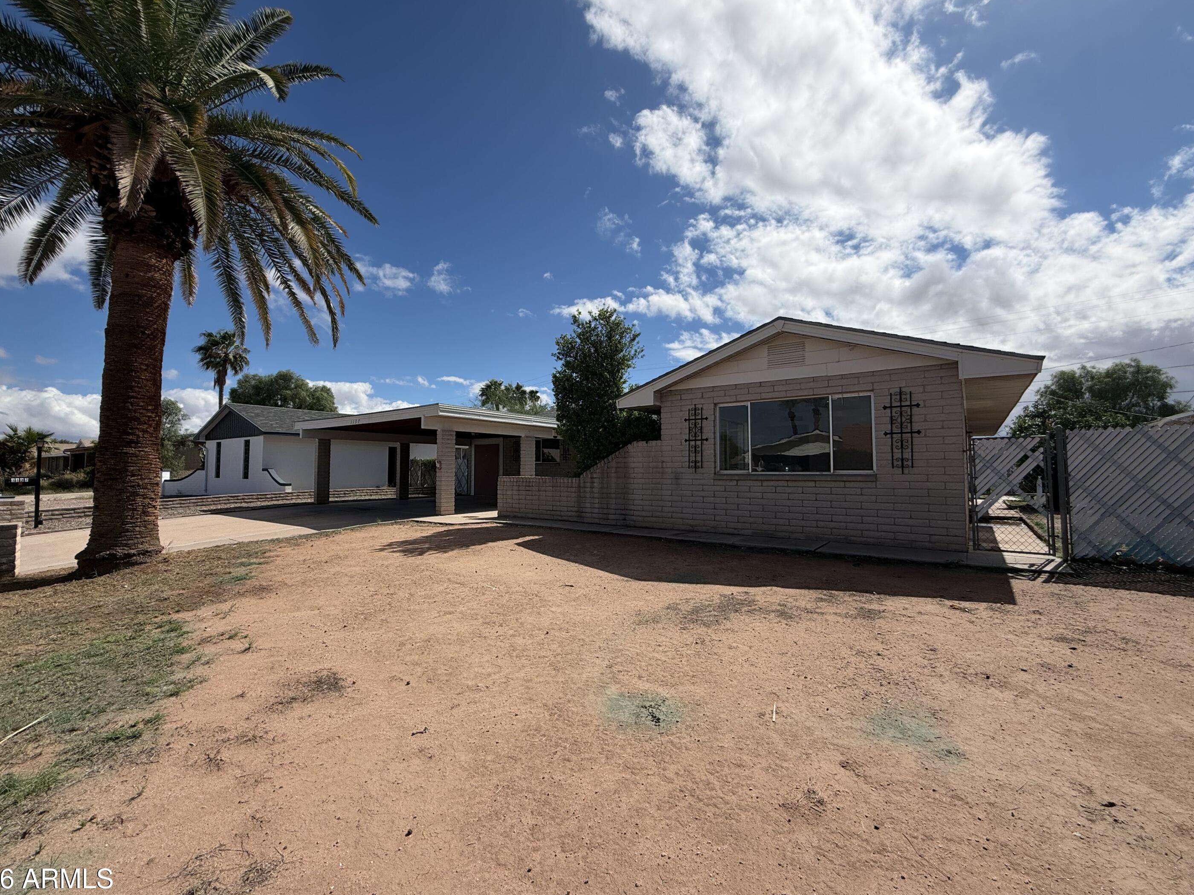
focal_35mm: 15
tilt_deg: +2.9
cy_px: 443
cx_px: 592
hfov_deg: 98.2
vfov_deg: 81.7
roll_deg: +0.3
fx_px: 517
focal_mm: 2.22
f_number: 2.2
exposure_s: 1/1534
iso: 20
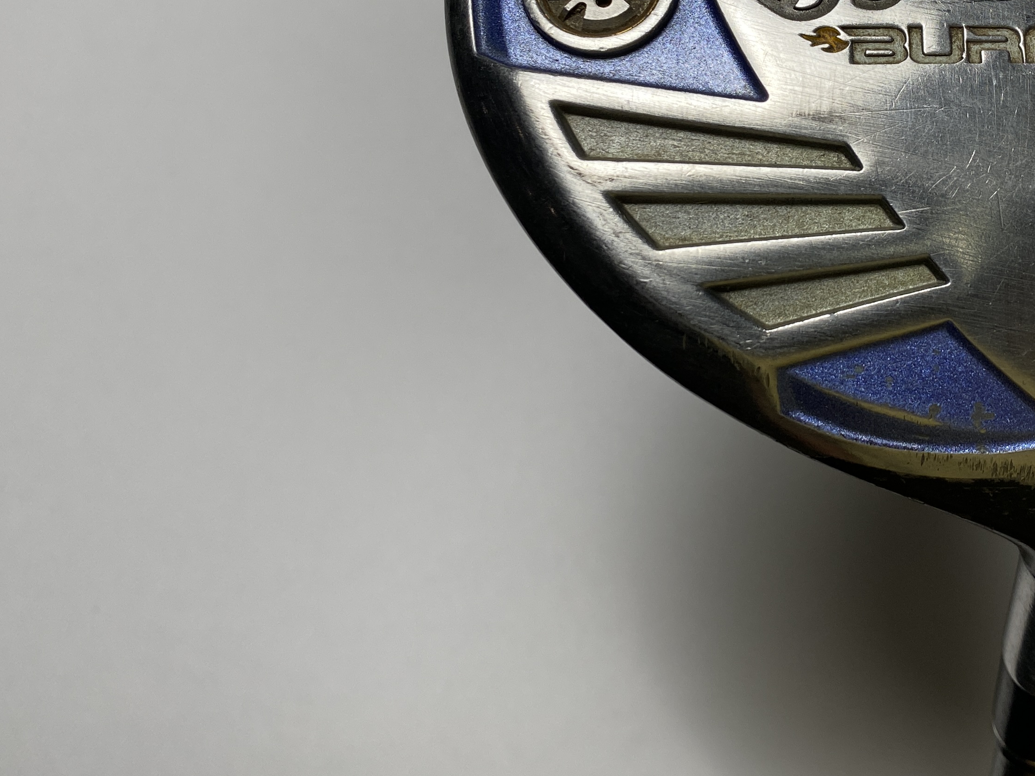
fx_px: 1405
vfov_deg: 30.2
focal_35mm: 47
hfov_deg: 39.0
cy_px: 155
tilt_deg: -65.8
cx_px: 815
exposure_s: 1/364
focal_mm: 4.25
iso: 32
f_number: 1.8
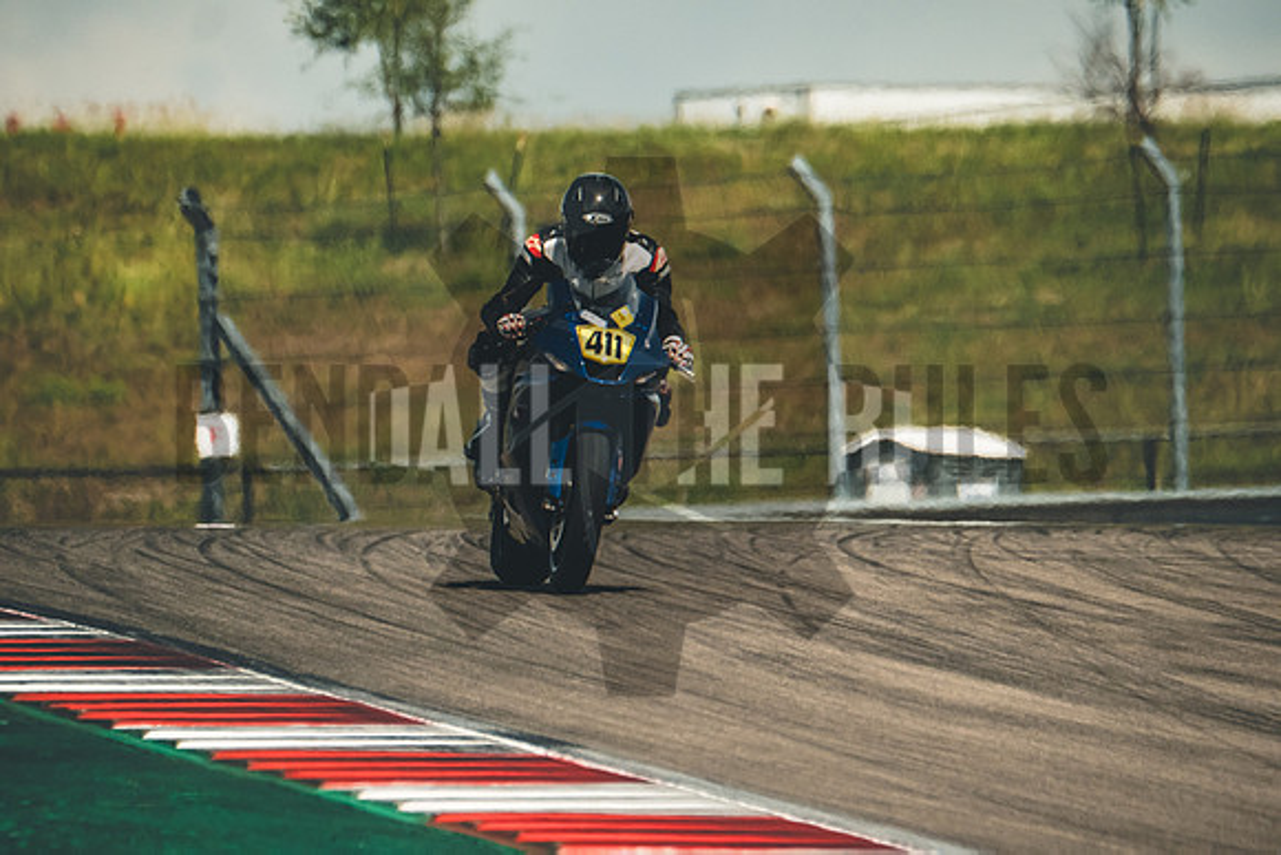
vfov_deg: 2.3
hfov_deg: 3.4
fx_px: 21354
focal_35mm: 600
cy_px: 428
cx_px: 640
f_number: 5.6
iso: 800
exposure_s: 1/2500
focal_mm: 400
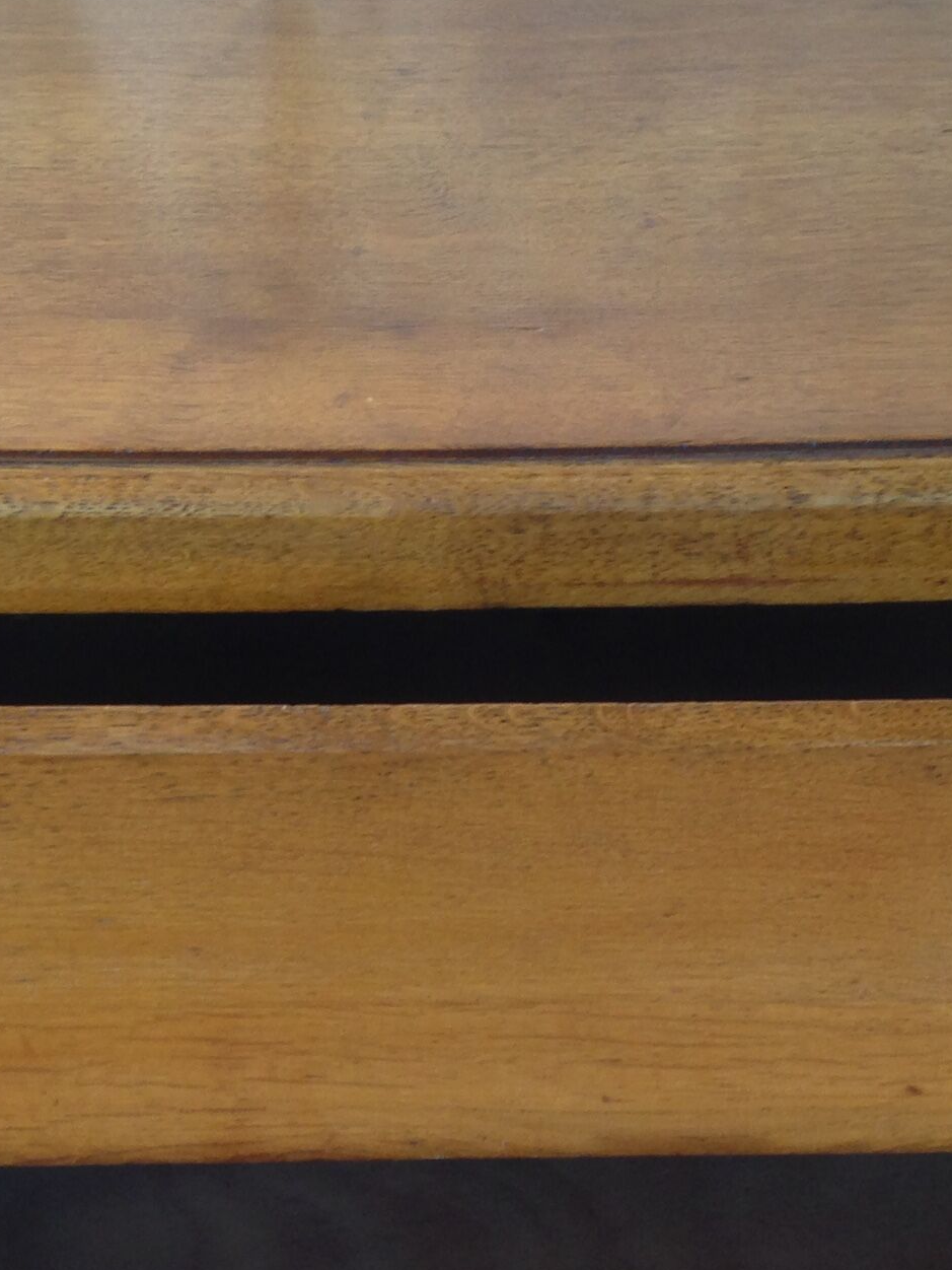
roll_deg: +1.8
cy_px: 1072
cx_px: 509
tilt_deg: -41.1
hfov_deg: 17.2
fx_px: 3154
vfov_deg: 22.4
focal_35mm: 86
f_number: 2.4
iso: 50
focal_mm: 4.12
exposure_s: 1/30
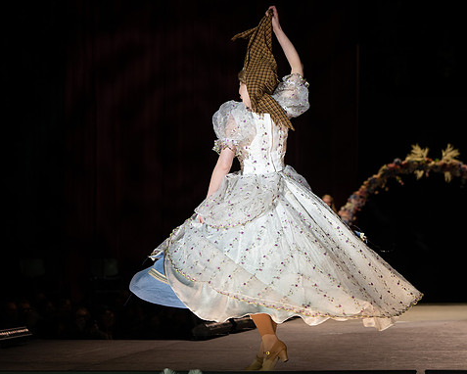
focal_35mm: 101
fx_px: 1397
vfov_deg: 15.3
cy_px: 190
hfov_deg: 19.0
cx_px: 279
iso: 800
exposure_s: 1/640
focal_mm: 81
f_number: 3.5
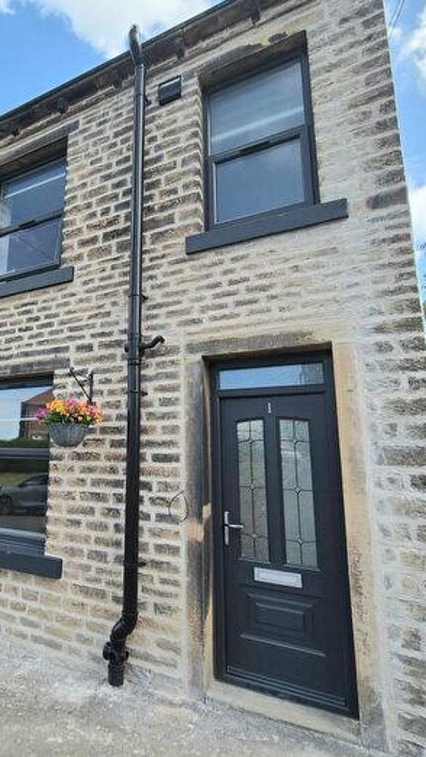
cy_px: 379
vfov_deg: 89.5
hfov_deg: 55.4
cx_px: 103
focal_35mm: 19
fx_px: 381
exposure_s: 1/1429
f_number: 2.2
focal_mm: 2.2
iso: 50
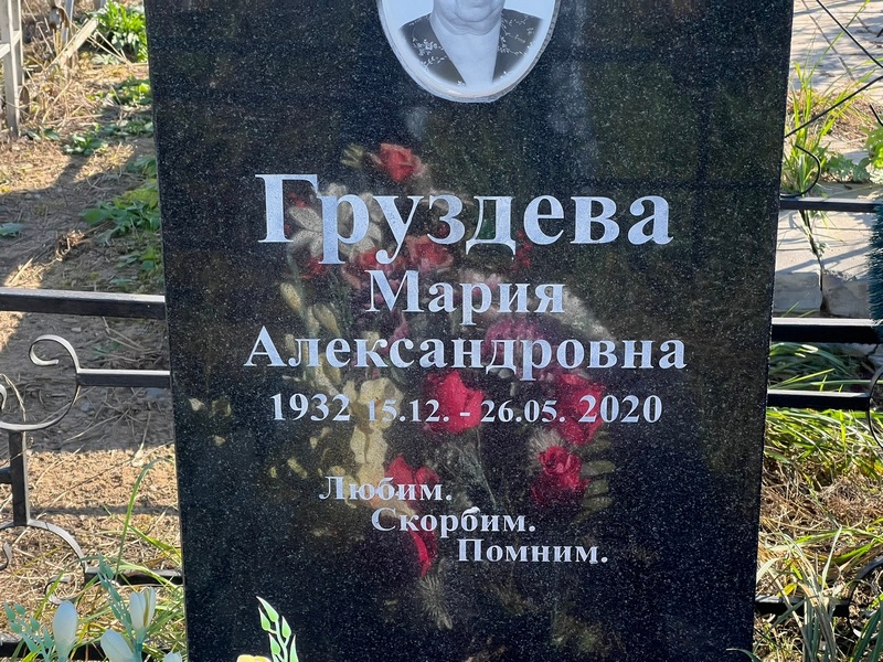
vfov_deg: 19.1
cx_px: 442
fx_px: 1964
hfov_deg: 25.3
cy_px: 331
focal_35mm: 77
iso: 32
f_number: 2.8
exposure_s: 1/209
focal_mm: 9
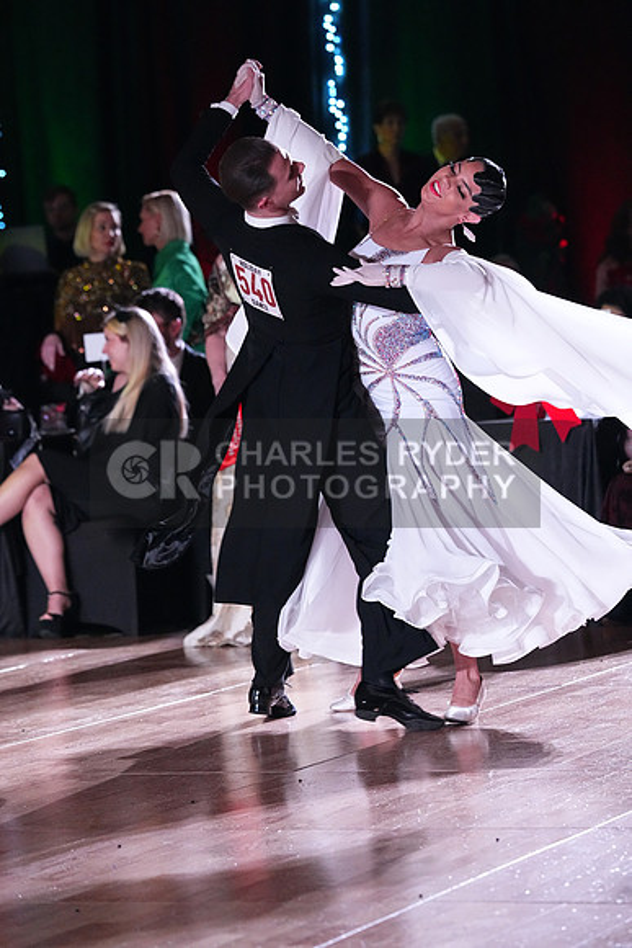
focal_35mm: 161
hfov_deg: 8.5
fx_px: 4237
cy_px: 474
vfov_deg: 12.8
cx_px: 316
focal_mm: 161
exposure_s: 1/400
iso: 10000
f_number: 5
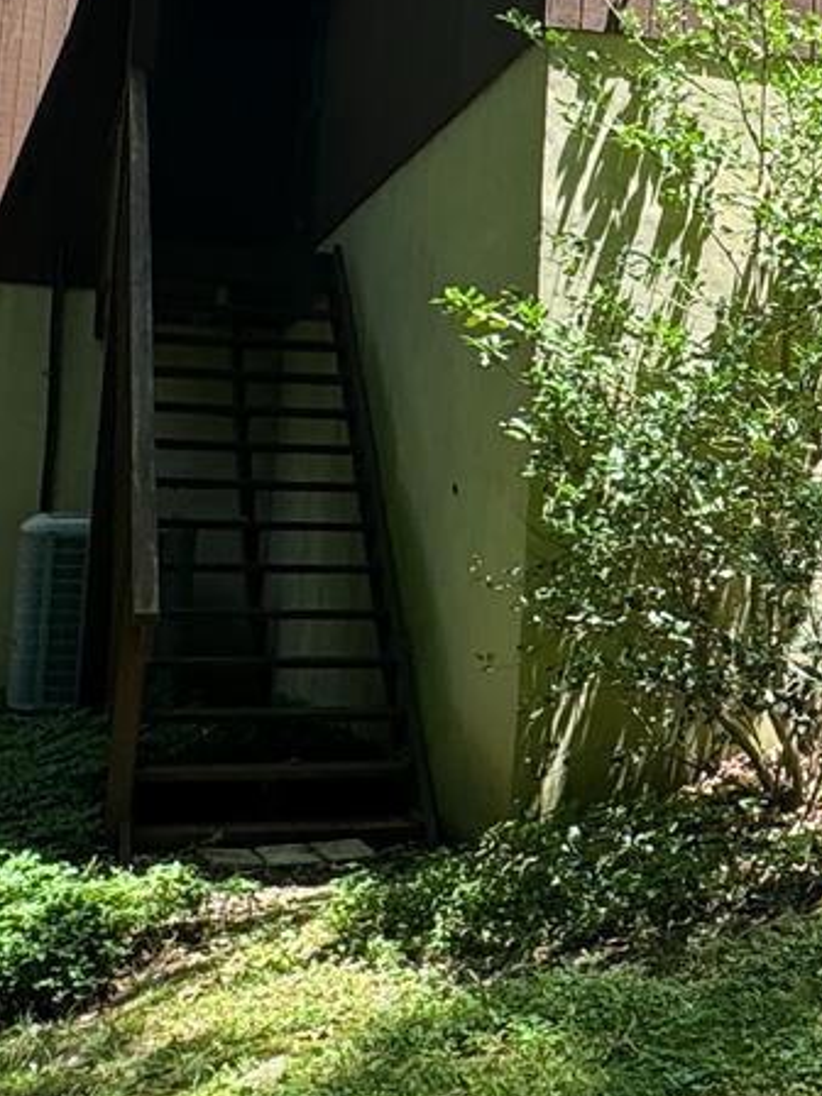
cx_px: 898
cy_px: 235
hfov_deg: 21.8
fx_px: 2026
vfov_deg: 29.6
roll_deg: -0.3
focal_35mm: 64
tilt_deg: +9.3
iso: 40
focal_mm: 2.22
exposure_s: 1/195
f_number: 2.2
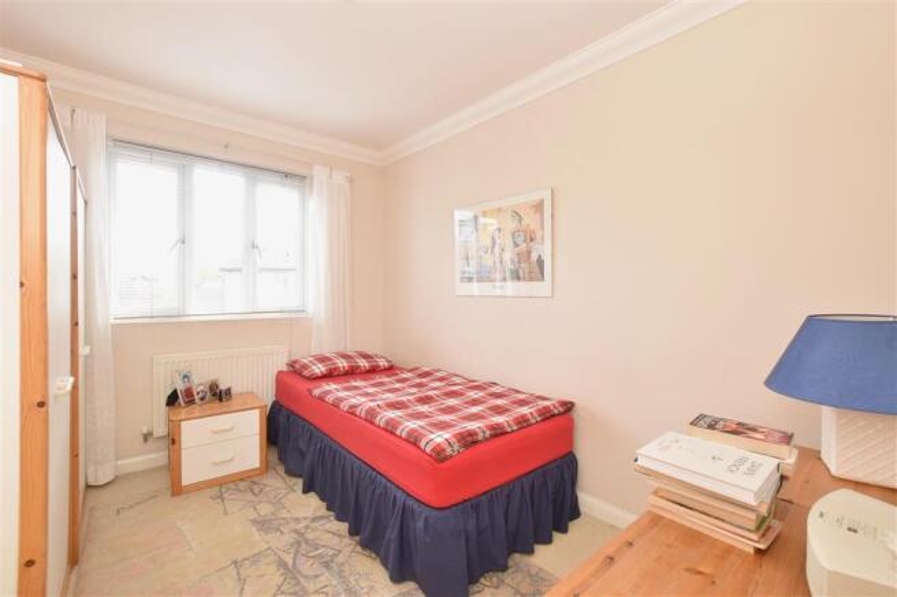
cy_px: 298
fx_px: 374
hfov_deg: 100.4
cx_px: 448
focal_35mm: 15
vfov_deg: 77.3
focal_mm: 10
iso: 500
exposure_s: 1/20
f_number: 9
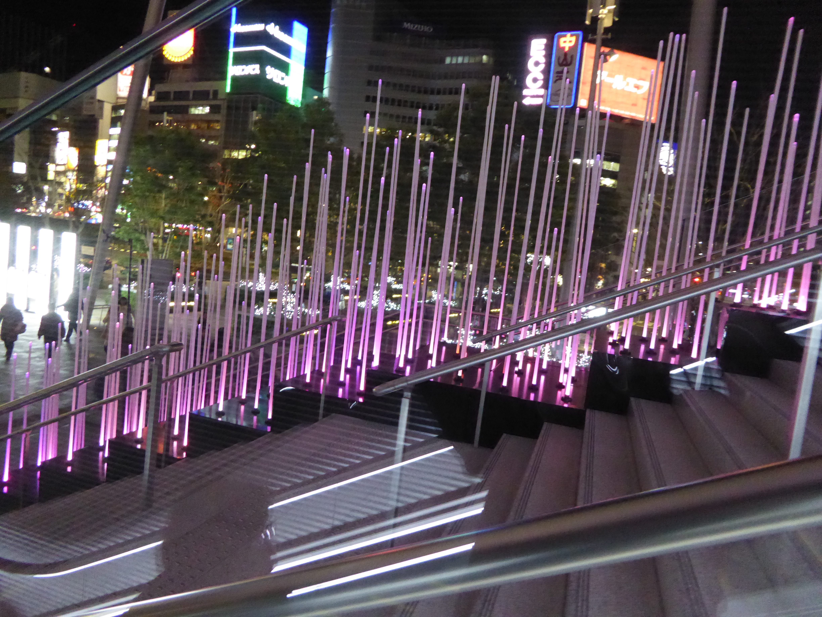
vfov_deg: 54.9
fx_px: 594
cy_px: 308
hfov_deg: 69.4
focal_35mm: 25
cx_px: 411
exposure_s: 1/30
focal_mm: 4.3
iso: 1600
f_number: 3.3
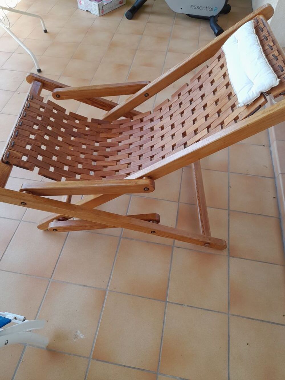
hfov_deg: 54.9
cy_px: 190
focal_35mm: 25
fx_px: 274
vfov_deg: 69.4
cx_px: 142
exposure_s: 1/100
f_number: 2
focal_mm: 4.6
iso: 32
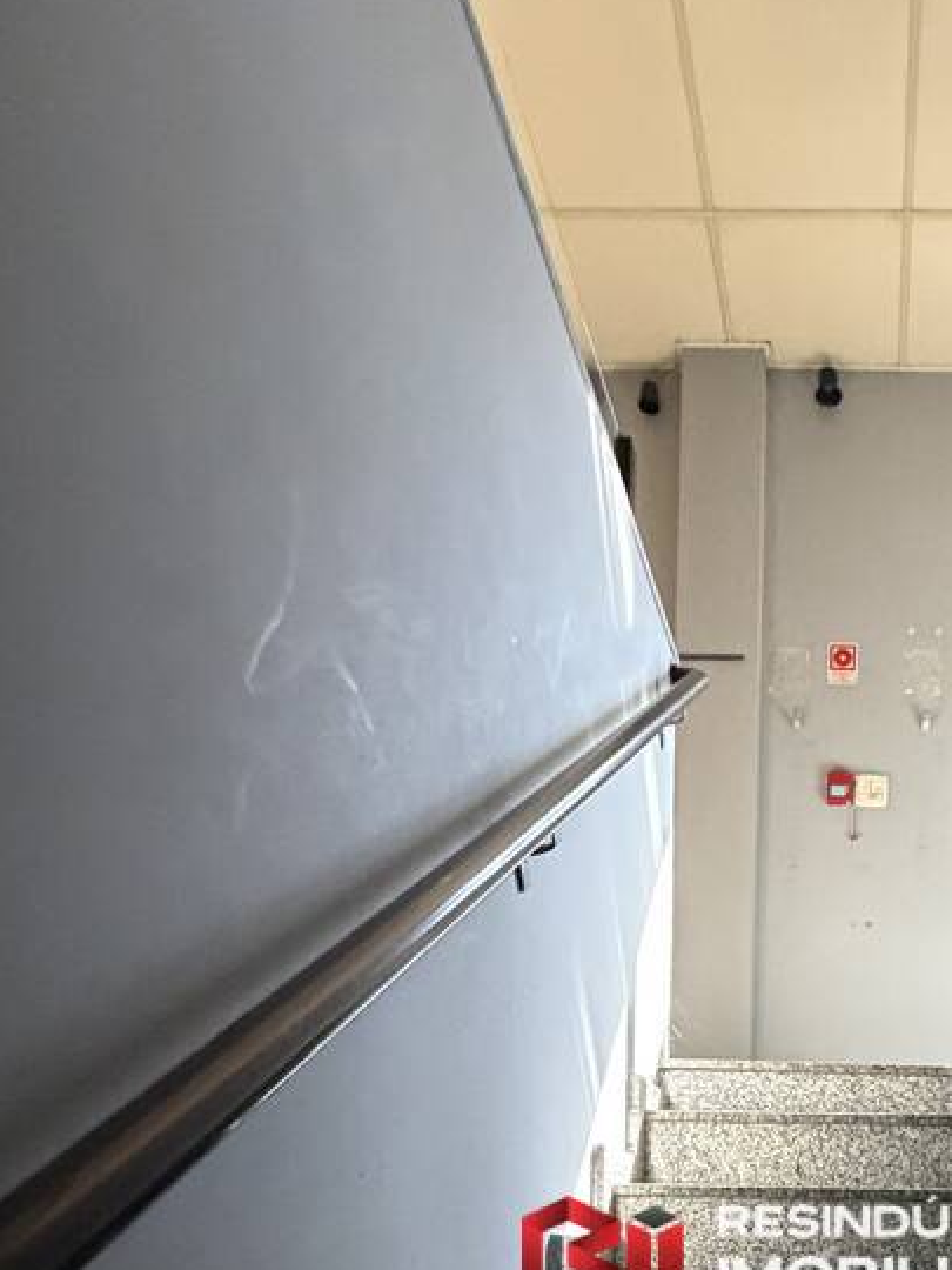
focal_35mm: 28
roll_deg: -3.5
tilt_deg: -0.8
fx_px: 1027
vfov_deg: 51.6
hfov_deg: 45.2
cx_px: 856
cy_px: 1254
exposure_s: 1/60
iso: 1000
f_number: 2.2
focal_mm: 2.22
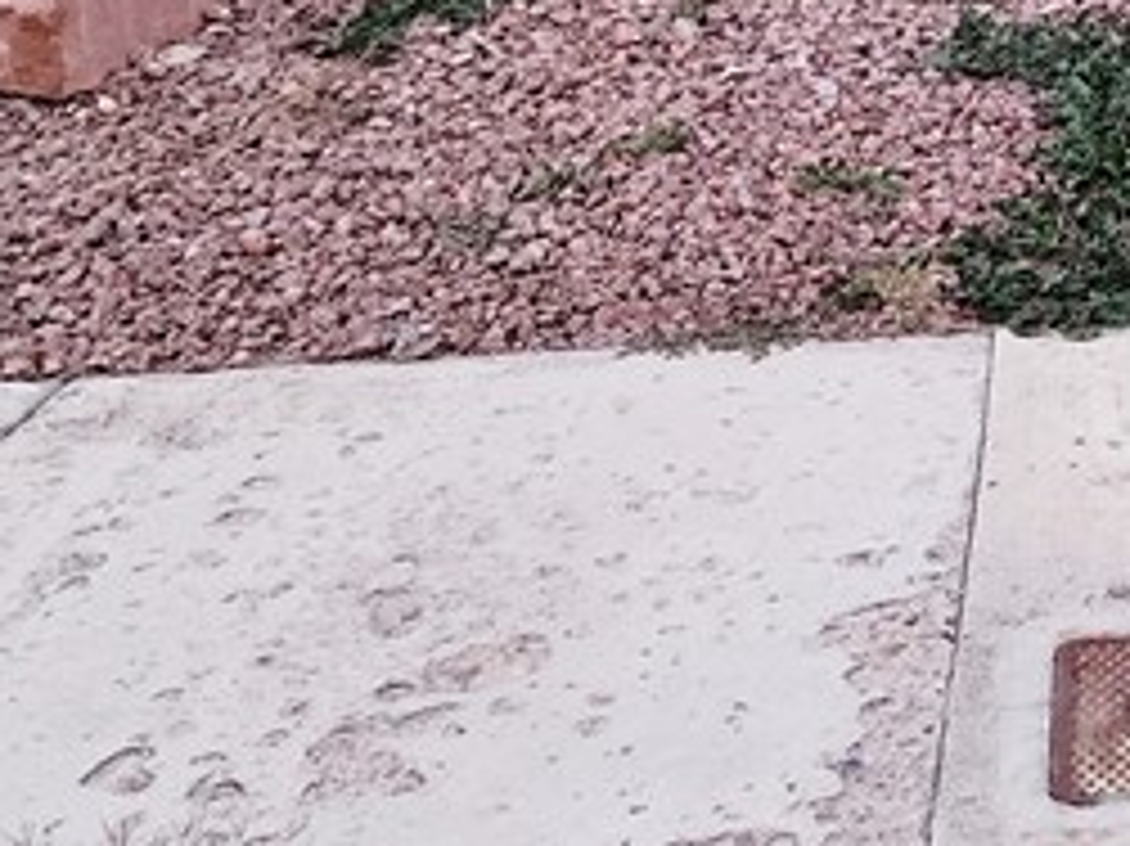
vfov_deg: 14.4
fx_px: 3067
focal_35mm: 94
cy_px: -522
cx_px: 1684
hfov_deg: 18.5
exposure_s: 1/120
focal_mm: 6.4
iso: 800
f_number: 1.8
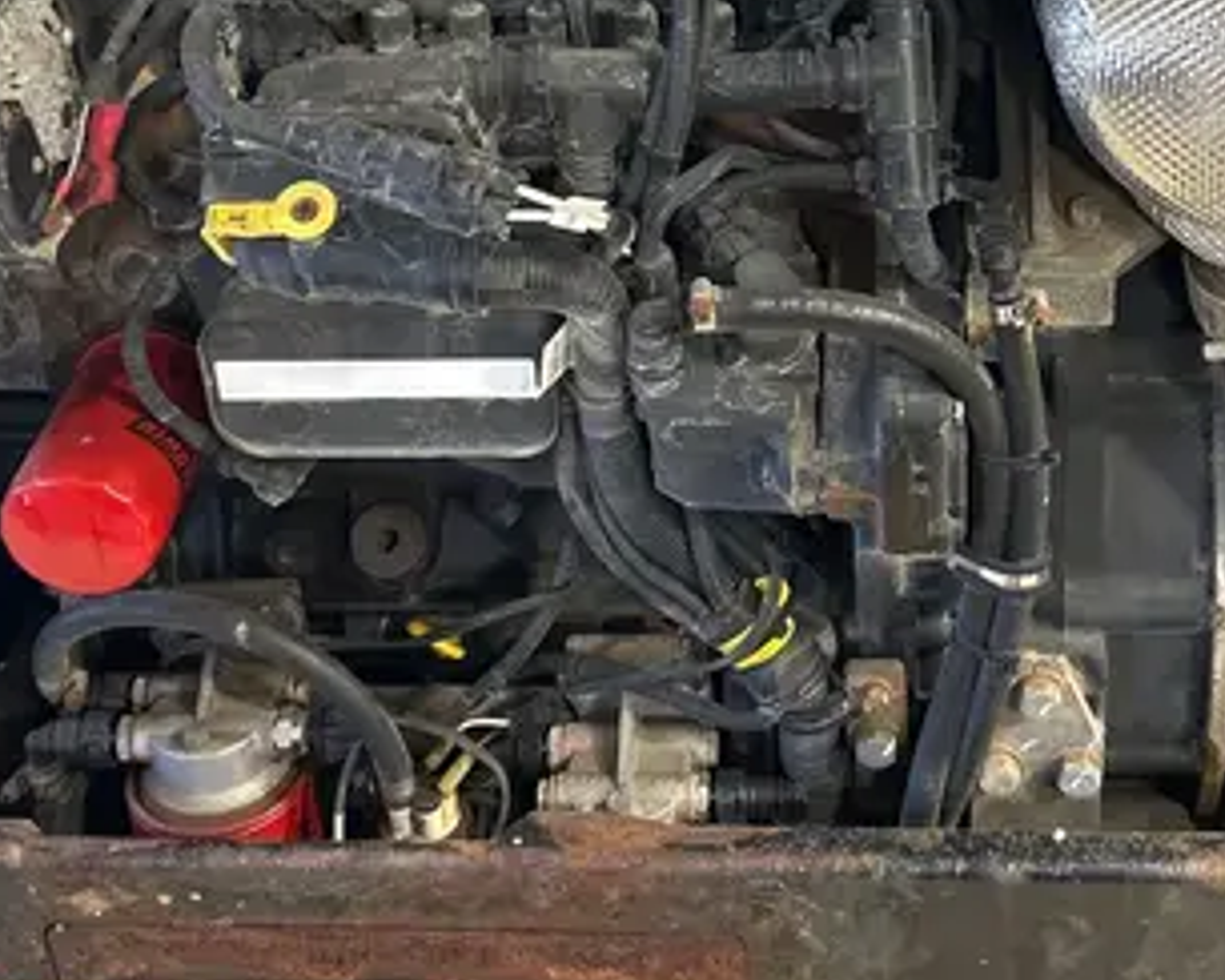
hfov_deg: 30.8
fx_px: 2212
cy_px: 155
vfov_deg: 24.5
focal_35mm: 61
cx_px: 791
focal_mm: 5.7
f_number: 1.5
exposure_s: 1/40
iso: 640
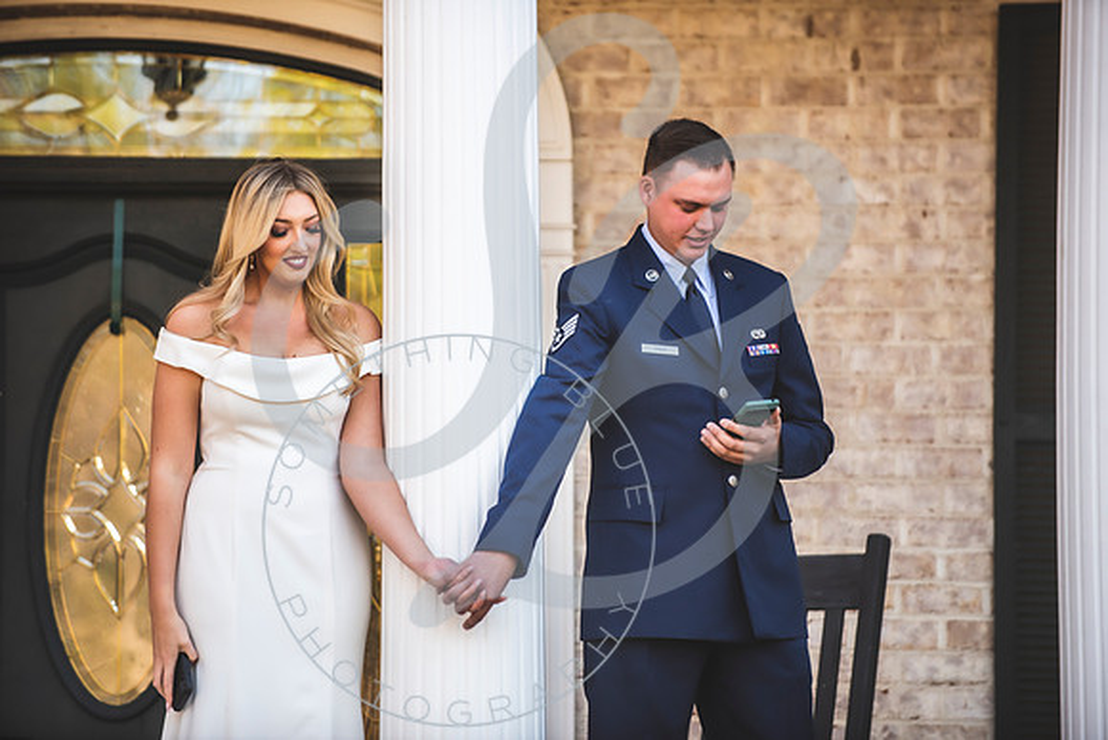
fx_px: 6254
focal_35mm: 203
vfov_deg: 6.8
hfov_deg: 10.1
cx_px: 554
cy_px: 370
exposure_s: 1/320
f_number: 2.8
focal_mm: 200
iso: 200
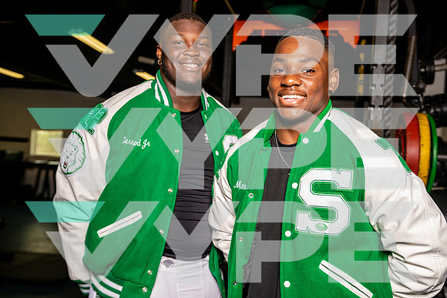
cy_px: 149
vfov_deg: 32.6
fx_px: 509
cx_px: 224
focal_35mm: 41
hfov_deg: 47.4
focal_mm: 41
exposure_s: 1/500
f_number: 4.5
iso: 320
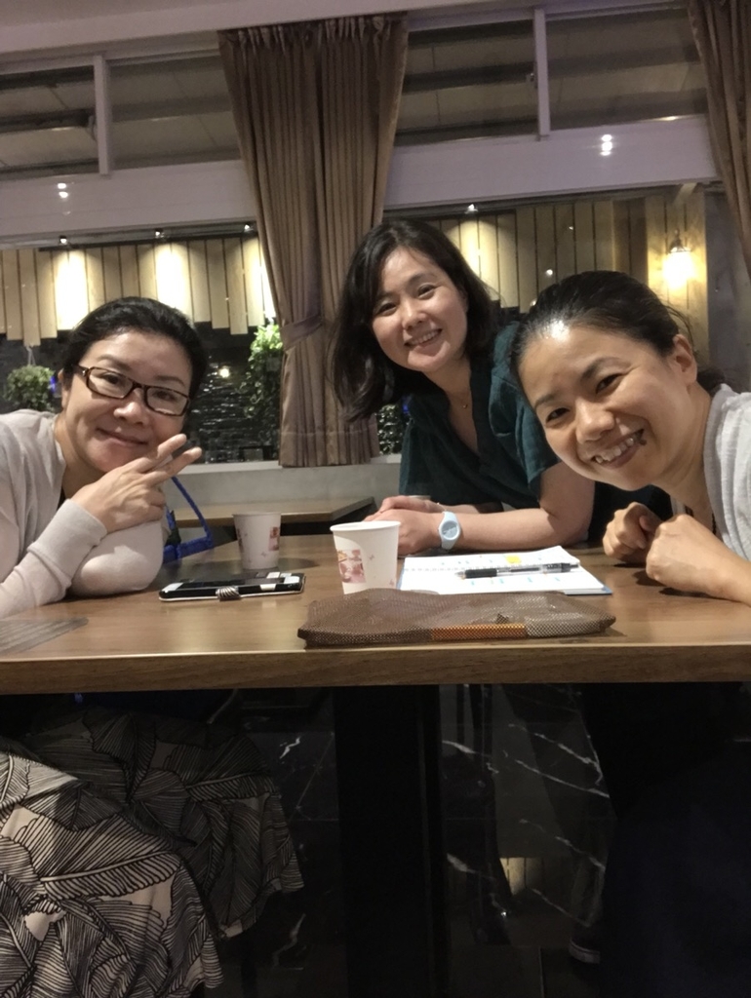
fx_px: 924
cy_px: 499
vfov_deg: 56.8
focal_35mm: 32
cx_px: 376
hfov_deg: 44.2
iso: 100
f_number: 2.2
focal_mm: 2.87
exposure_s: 1/20
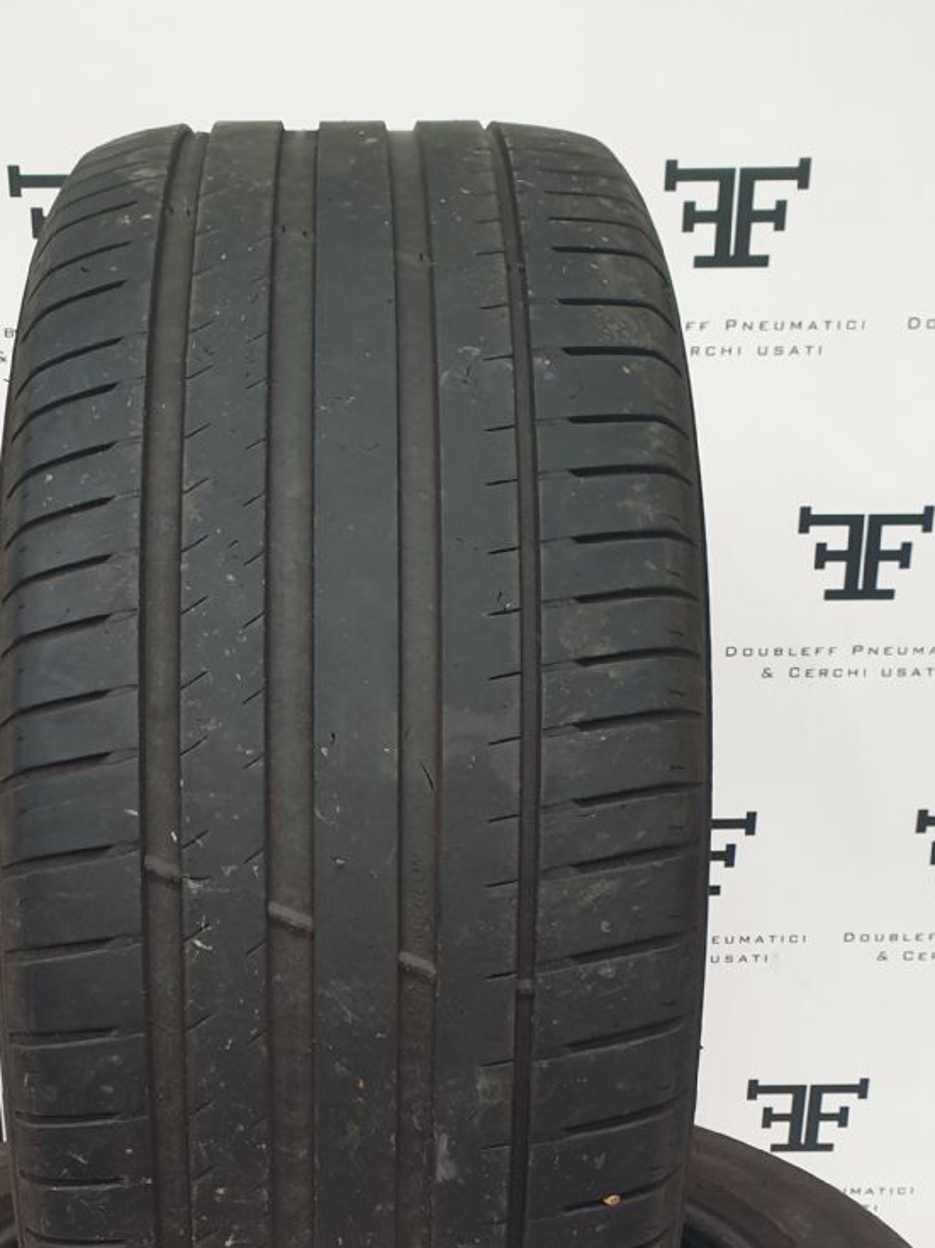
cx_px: 354
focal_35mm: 46
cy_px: 1099
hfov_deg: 31.4
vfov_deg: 38.7
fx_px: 1657
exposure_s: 1/25
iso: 320
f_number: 2.4
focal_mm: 4.3
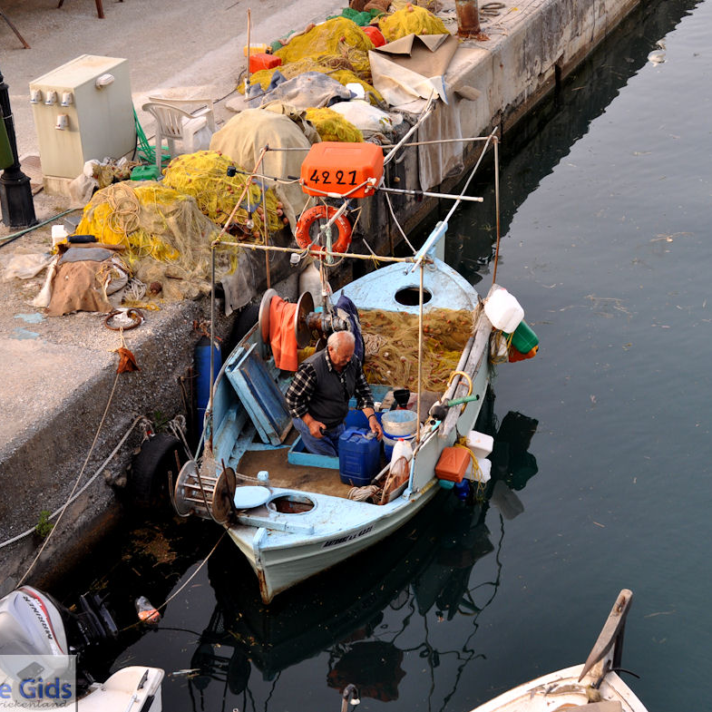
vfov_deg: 23.4
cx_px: 405
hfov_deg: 23.3
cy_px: 354
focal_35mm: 74
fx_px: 1722
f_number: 6.3
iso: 200
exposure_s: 1/160
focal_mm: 38
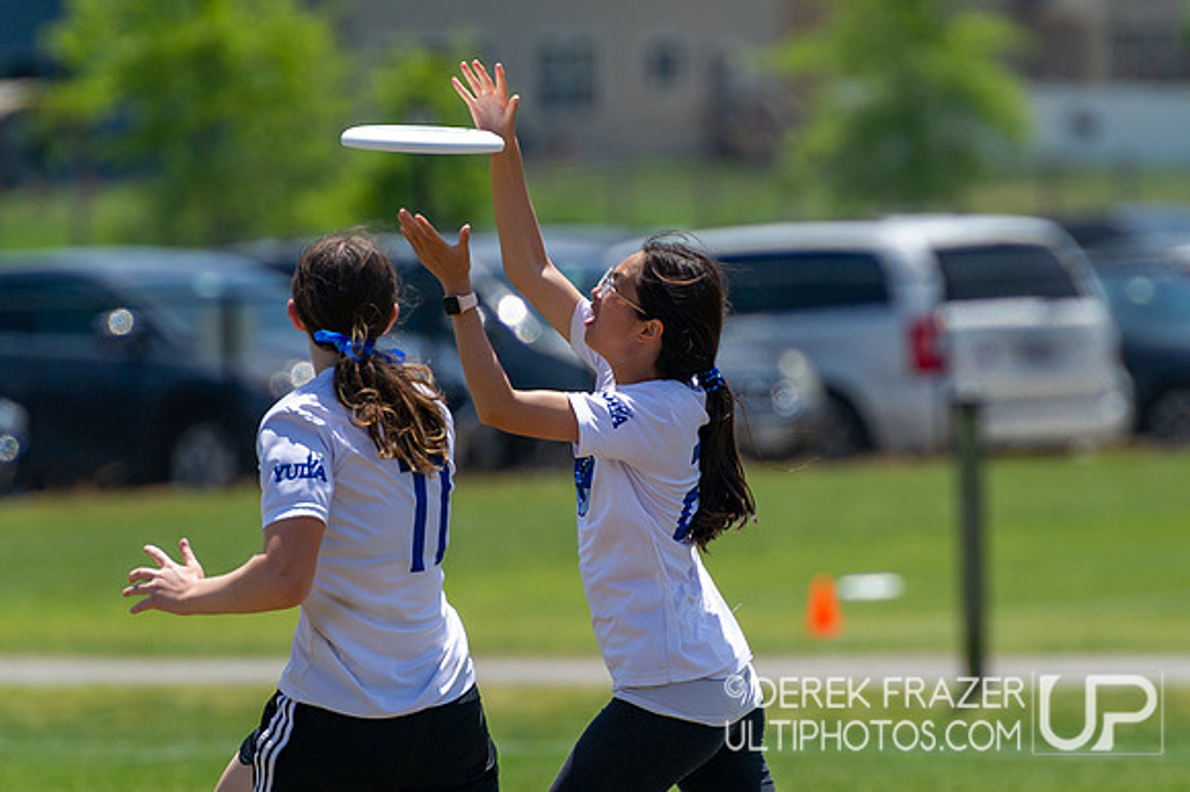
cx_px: 663
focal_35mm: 542
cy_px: 468
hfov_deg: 3.8
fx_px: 17896
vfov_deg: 2.5
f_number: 4
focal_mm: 280
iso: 360
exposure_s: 1/3200
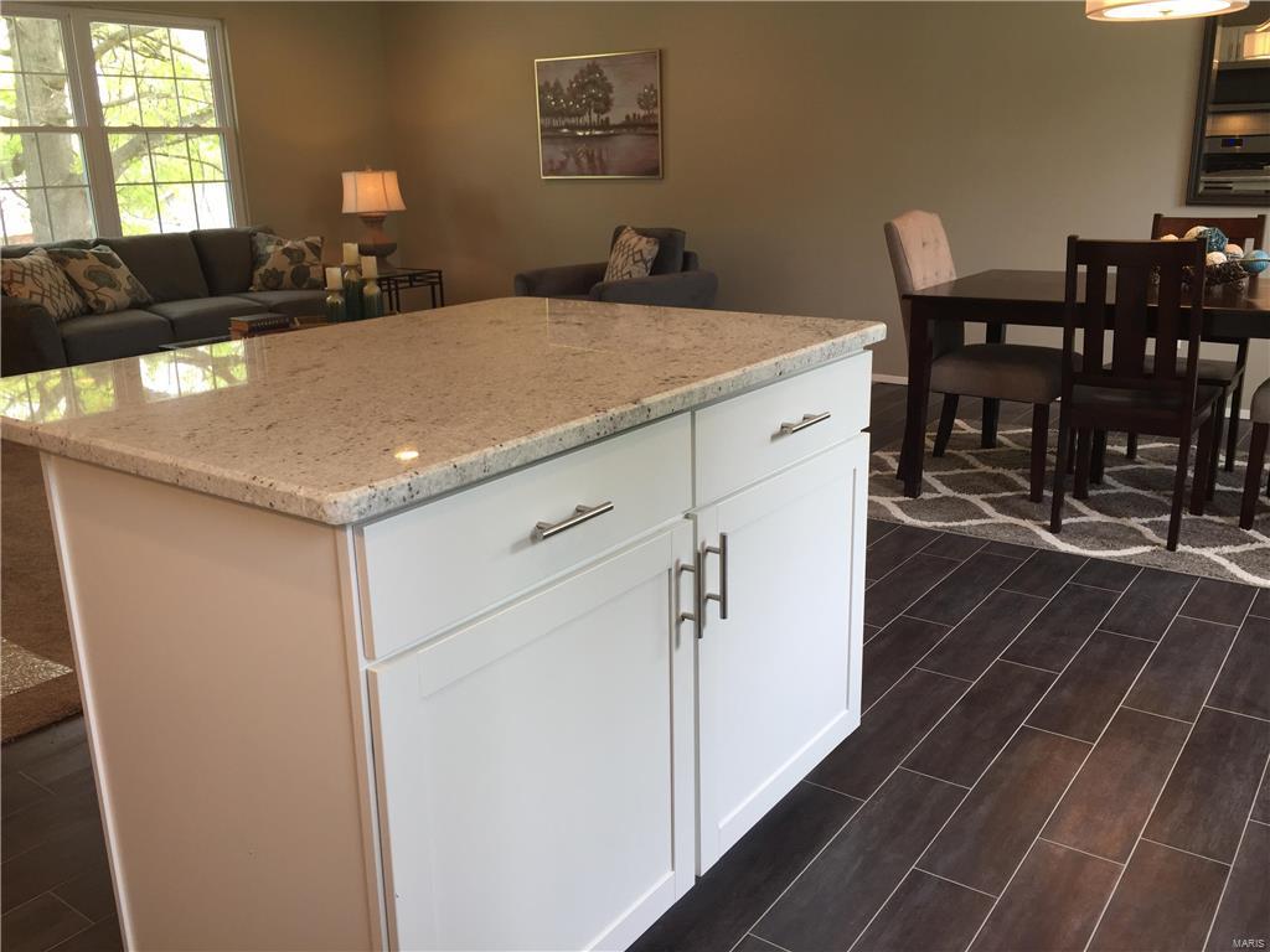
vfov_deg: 48.2
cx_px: 635
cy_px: 476
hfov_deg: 61.7
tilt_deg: -15.8
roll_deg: +0.2
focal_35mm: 29
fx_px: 1064
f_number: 2.2
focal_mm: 4.15
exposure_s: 1/60
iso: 40
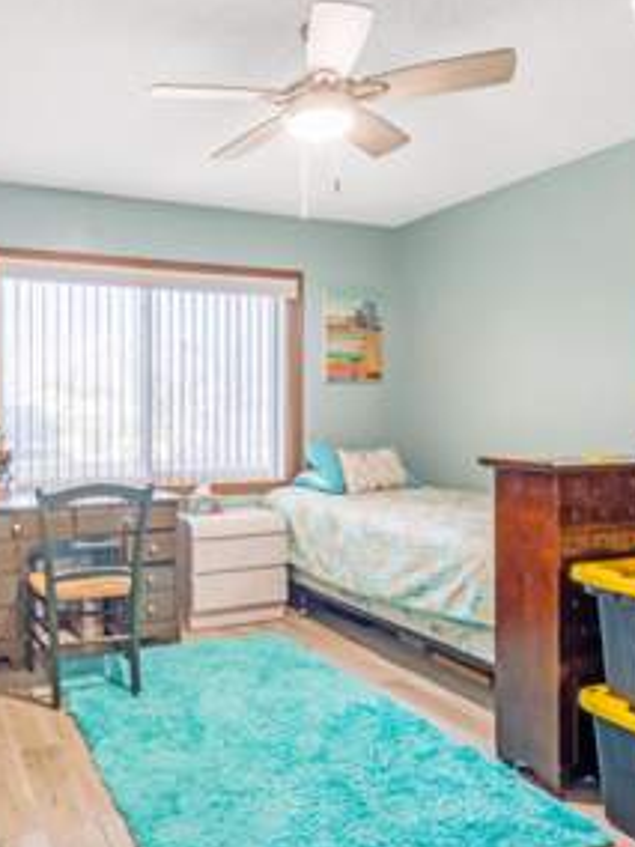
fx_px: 656
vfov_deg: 65.7
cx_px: 152
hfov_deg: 49.4
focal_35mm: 27
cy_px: 429
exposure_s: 1/60
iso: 250
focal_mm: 11
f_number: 9
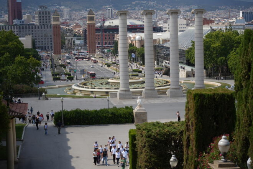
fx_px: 555
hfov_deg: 25.7
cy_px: 84
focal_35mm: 79
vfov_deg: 17.3
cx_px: 126
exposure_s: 1/500
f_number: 4
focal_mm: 79
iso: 50
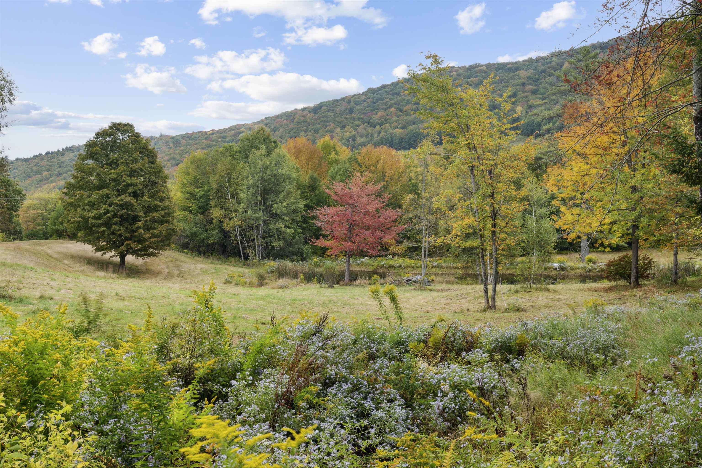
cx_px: 351
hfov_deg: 55.8
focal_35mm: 34
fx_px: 663
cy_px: 234
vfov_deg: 38.9
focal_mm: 23
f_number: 11
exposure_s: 1/60
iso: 250
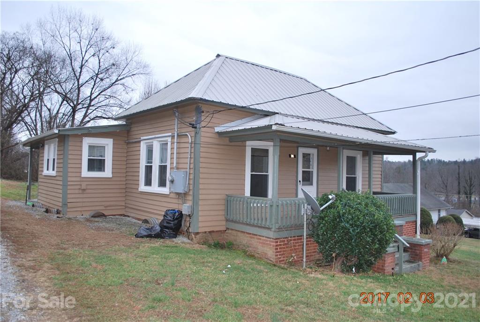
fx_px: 361
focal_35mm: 27
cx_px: 240
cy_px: 161
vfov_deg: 48.1
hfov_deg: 67.3
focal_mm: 18
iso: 200
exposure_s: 1/100
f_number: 3.5
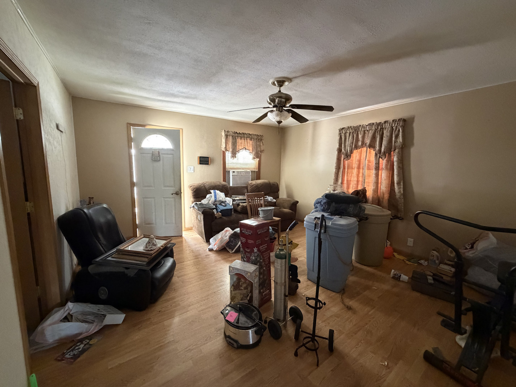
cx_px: 258
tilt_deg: -7.6
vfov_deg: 85.7
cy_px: 194
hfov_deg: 102.1
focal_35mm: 14
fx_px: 209
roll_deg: -0.5
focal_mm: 2.22
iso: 1000
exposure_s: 1/60
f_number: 2.2
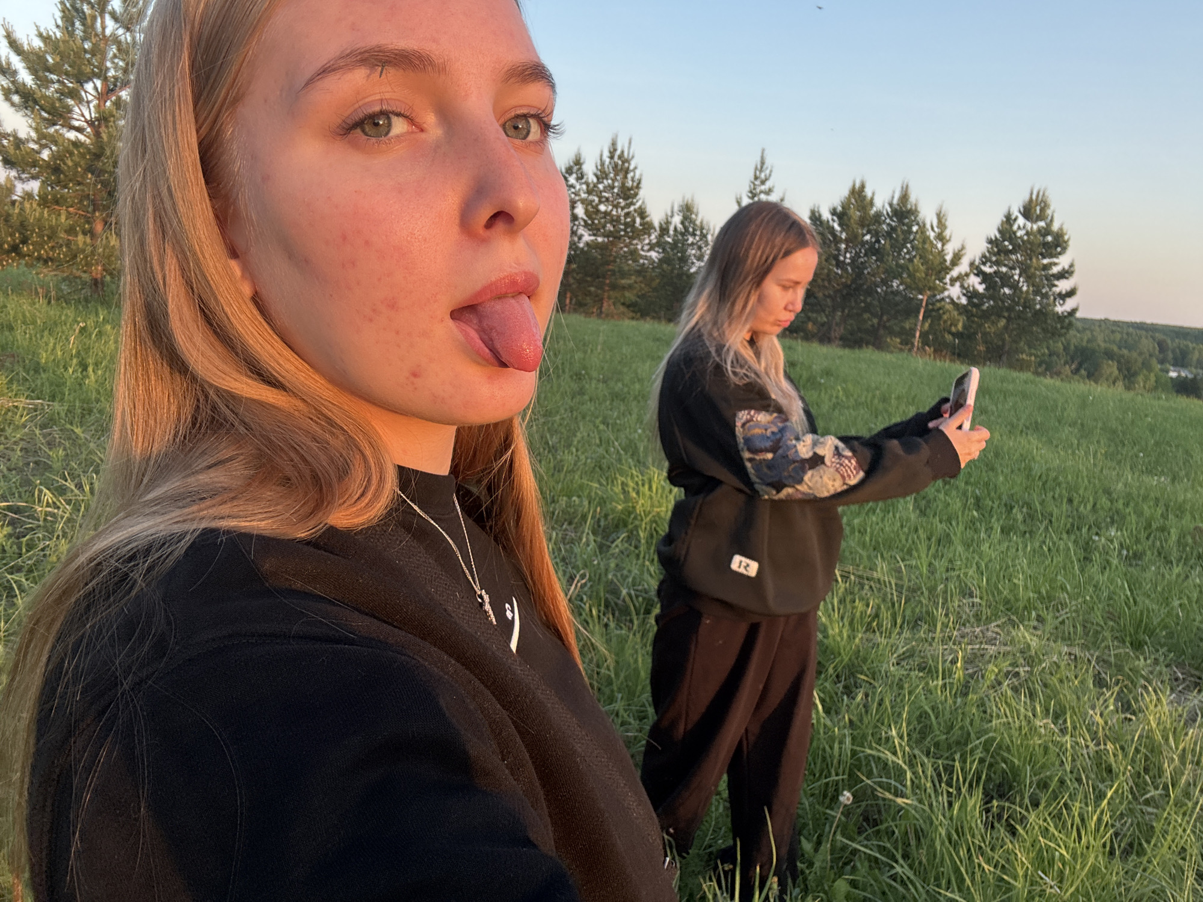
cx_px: 602
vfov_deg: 58.9
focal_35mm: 23
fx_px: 799
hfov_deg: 73.9
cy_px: 451
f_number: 1.9
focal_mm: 2.69
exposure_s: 1/148
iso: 20
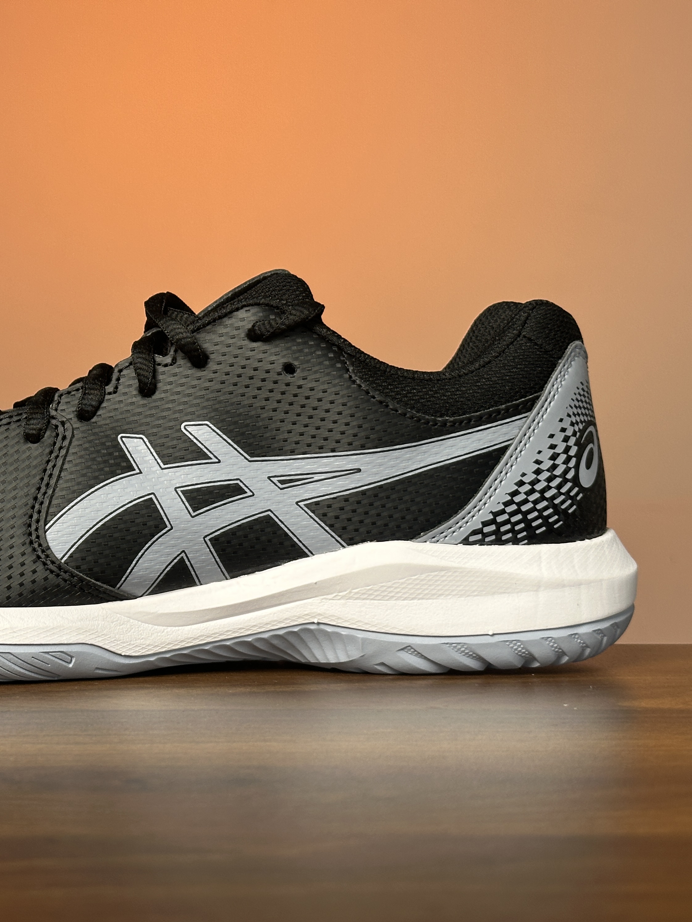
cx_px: 163
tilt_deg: -1.3
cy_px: 468
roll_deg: +0.4
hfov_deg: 22.4
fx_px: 1732
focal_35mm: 65
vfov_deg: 29.8
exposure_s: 1/92
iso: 80
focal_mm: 6.86
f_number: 1.78
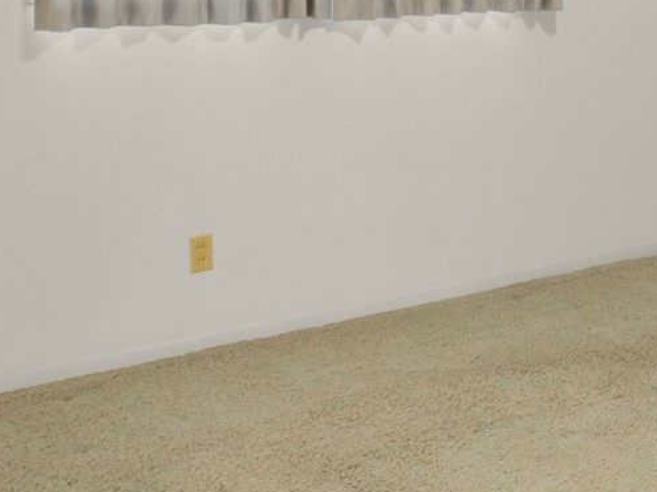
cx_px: 595
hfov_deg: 31.2
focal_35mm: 59
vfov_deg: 23.5
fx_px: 1120
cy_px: -24
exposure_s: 1/5
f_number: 11
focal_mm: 14
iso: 500
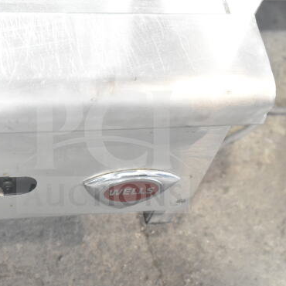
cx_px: 103
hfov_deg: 15.0
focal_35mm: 116
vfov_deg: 15.1
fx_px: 1082
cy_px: 152
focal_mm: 55
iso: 2800
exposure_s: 1/100
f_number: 5.6
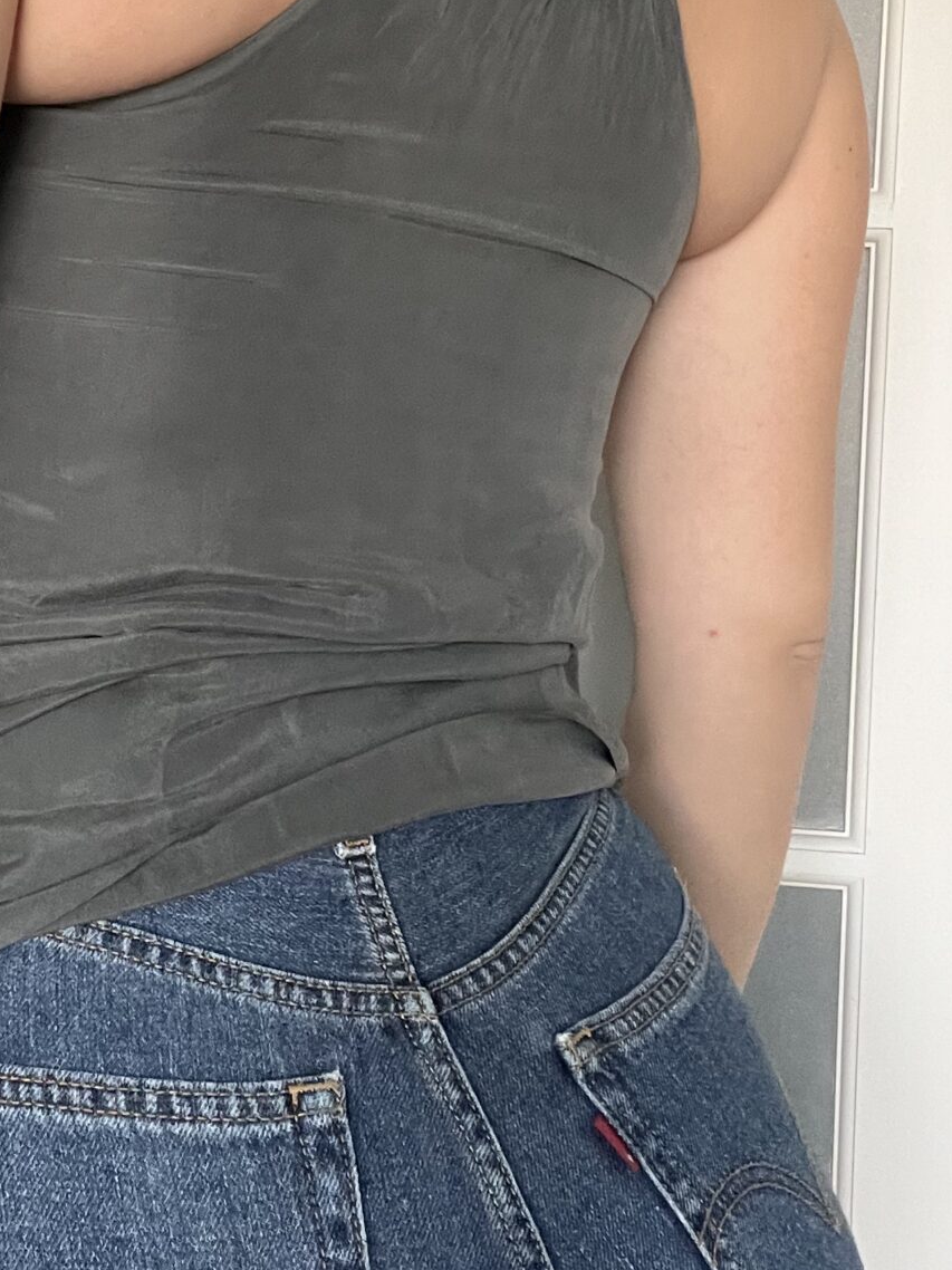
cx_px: 171
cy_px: 475
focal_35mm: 54
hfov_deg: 26.5
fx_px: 1981
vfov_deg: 35.4
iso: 320
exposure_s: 1/60
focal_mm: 2.71
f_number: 2.2
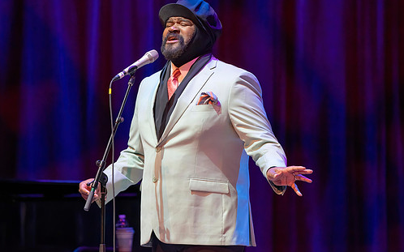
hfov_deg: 5.1
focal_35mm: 413
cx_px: 176
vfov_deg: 3.2
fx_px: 4546
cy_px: 126
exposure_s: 1/320
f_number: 6.3
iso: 6400
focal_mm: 348
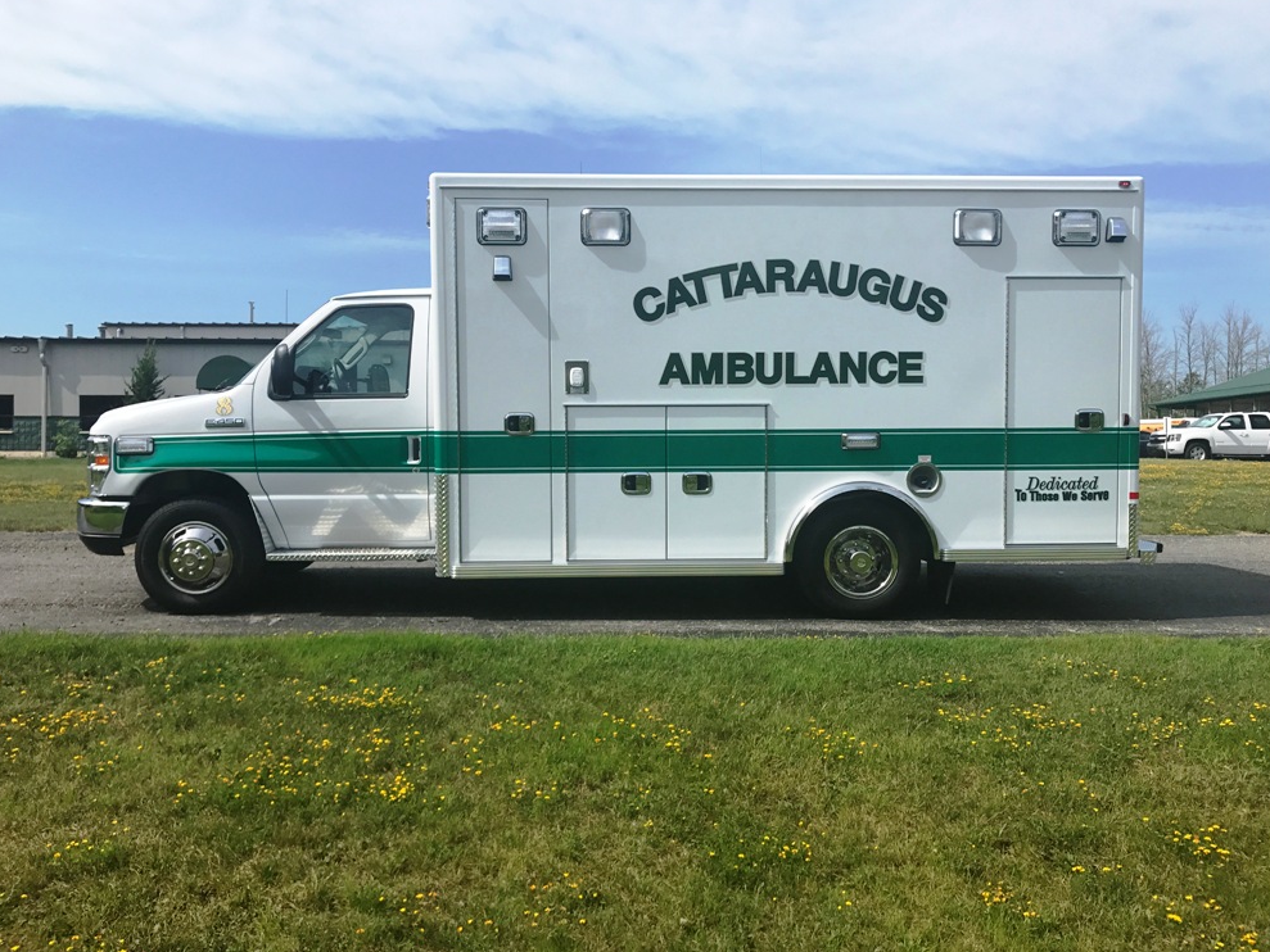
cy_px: 475
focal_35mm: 29
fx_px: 1064
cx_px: 632
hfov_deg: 61.7
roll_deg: +0.6
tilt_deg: +1.4
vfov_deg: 48.2
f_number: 1.8
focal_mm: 3.99
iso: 20
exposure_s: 1/2740
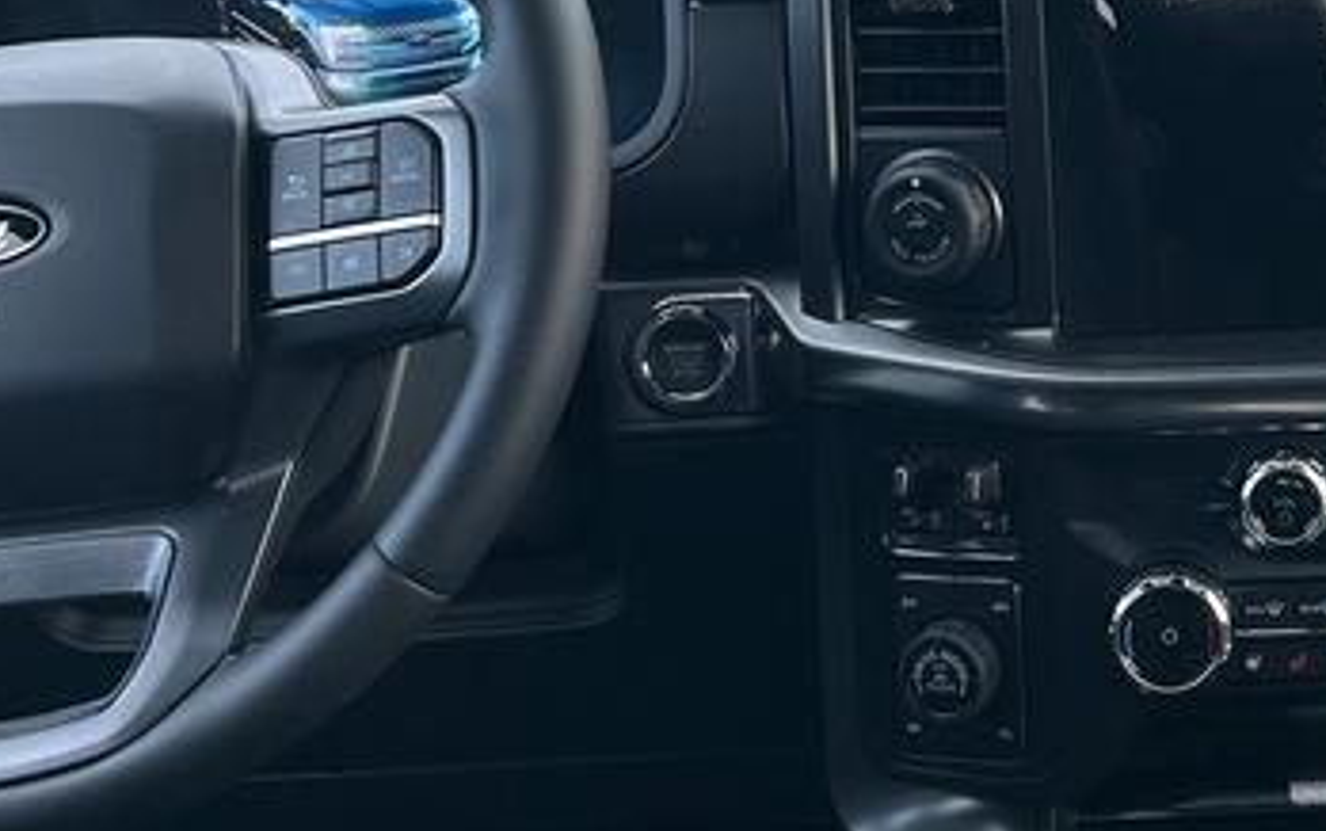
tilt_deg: -12.0
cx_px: 1349
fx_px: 2748
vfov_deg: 16.8
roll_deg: +2.7
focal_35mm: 76
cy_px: -15
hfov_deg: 25.7
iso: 50
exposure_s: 1/389
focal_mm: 5.7
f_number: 1.5
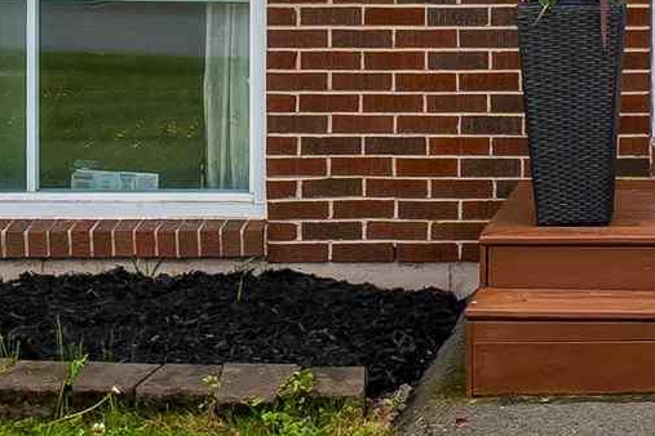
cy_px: -213
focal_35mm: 109
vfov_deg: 12.0
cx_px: 725
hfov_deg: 18.1
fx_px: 1983
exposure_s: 1/500
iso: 400
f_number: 9
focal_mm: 18
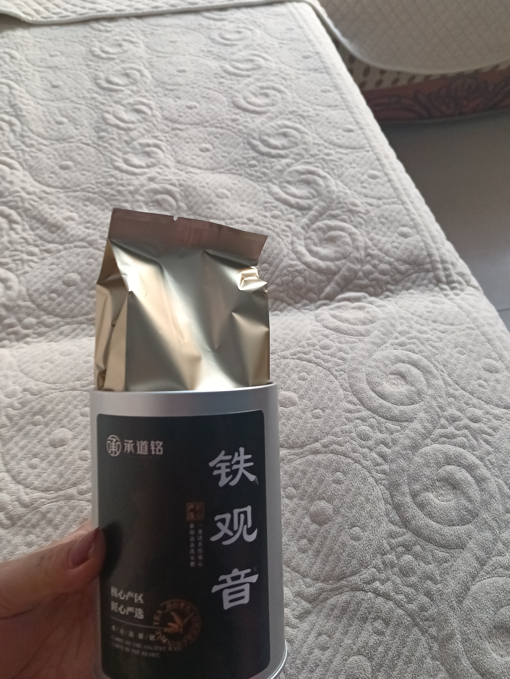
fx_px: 530
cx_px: 255
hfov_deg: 51.4
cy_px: 340
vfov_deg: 65.3
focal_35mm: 27
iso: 1427
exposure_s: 1/33.3
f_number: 1.9
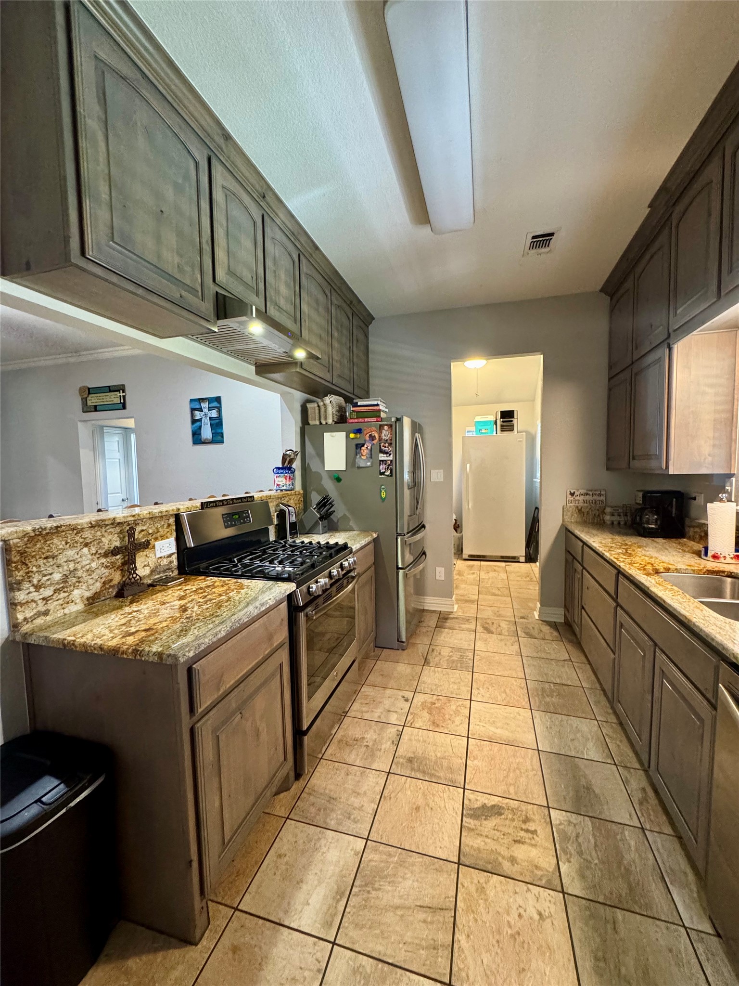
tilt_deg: -3.3
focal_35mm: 14
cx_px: 370
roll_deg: +0.7
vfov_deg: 102.1
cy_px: 493
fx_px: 399
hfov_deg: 85.7
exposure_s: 1/60
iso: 640
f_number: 2.2
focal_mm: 2.22
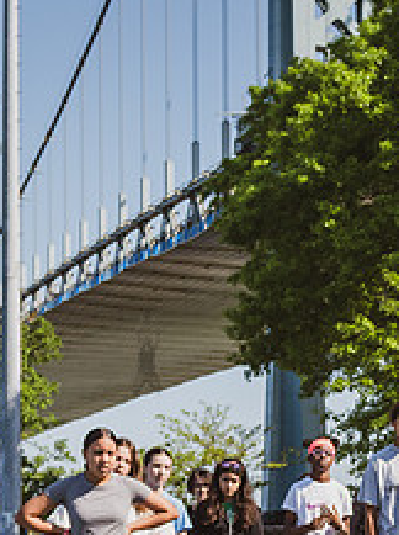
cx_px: 487
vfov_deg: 19.7
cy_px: 519
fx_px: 1495
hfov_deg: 14.7
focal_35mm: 97
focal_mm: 32
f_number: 4
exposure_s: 1/3200
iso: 400
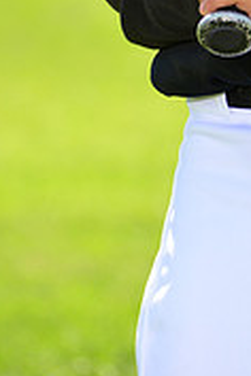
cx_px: 386
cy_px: -225
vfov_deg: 3.7
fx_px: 5814
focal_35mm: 556
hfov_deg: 2.5
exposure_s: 1/250
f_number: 8
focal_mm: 170
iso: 200
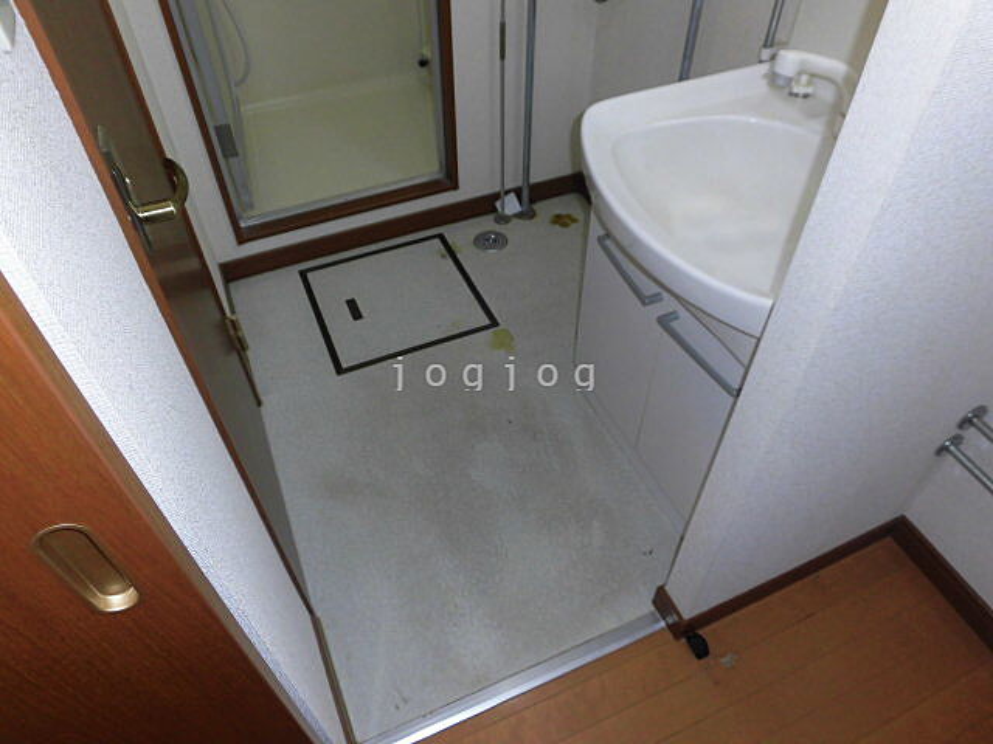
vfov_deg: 56.8
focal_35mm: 24
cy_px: 372
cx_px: 496
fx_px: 688
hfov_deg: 71.6
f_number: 3.1
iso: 100
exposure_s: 1/40
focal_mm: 4.3
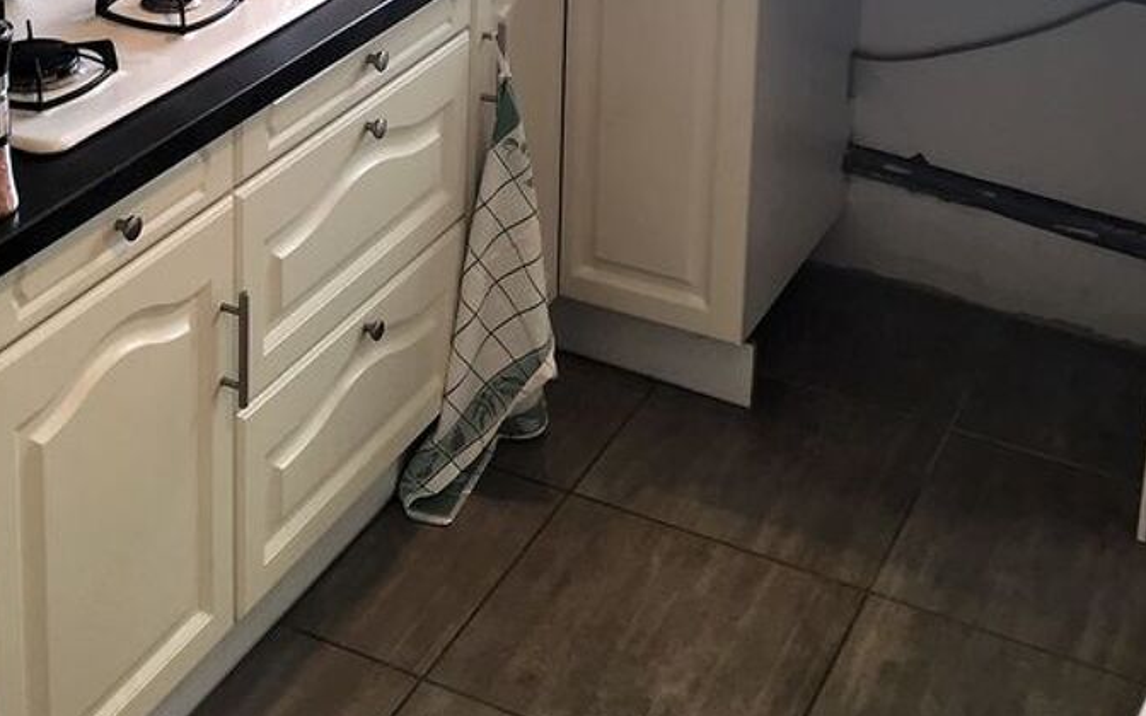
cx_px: 478
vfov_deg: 19.8
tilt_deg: -15.2
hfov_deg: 33.4
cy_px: -187
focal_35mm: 61
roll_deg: -2.6
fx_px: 1905
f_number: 2.2
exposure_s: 1/33
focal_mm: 4.15
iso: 50
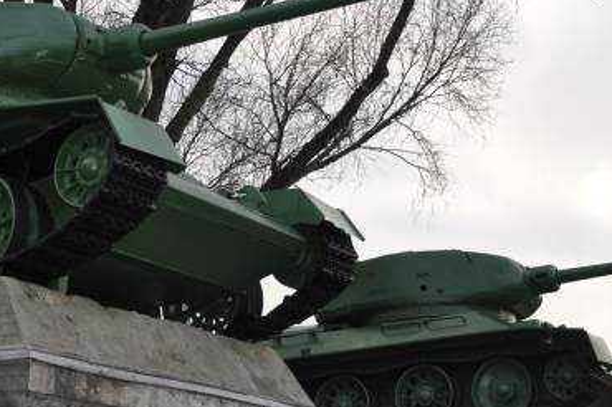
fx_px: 1410
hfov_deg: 24.5
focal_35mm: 83
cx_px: 313
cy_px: 135
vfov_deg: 16.4
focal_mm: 32
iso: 200
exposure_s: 1/200
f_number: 5.6
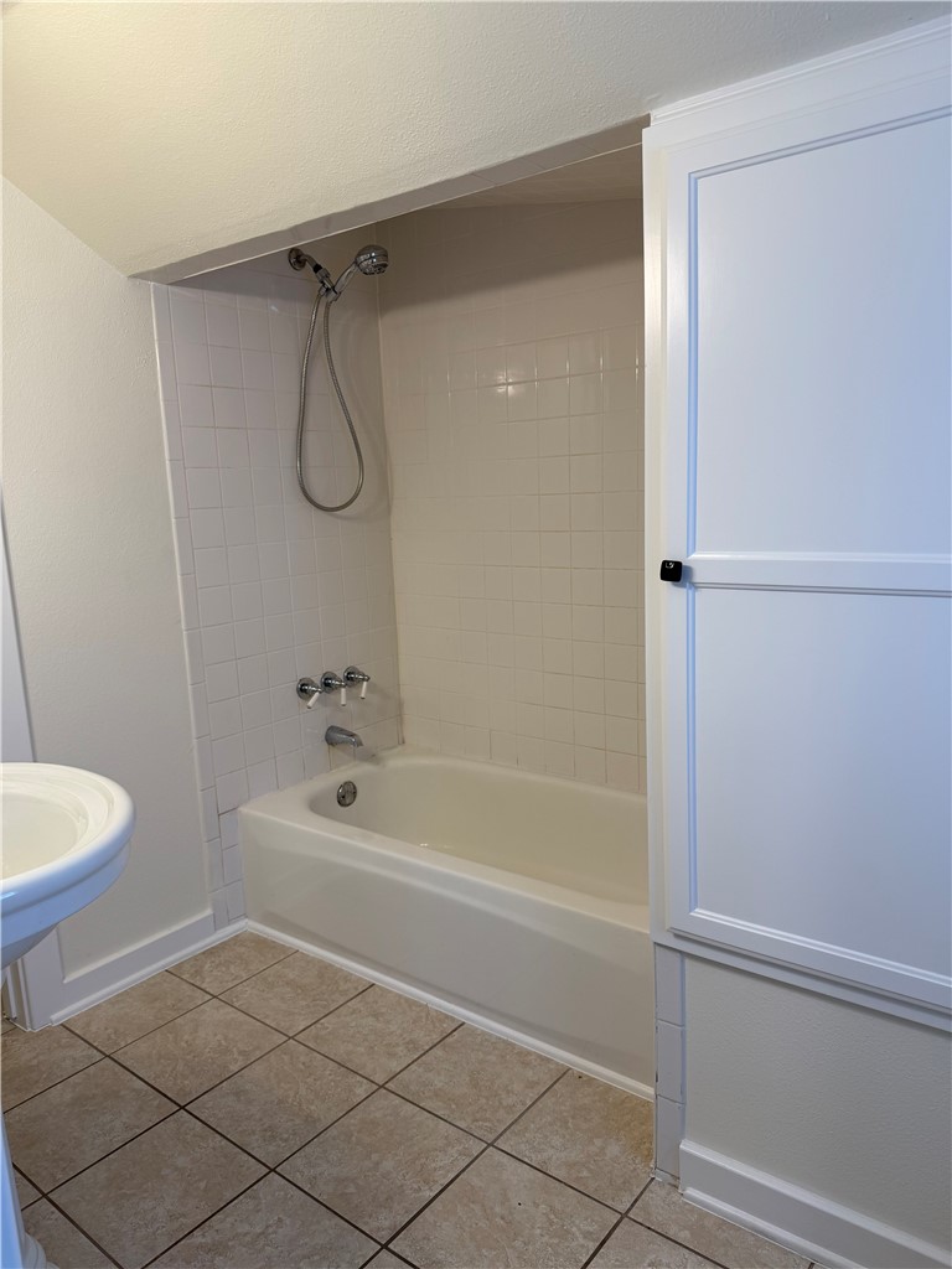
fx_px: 880
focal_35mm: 24
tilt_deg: -10.6
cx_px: 476
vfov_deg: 71.6
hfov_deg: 56.8
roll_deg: +2.1
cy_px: 634
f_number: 1.78
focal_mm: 6.76
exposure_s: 1/127
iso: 50
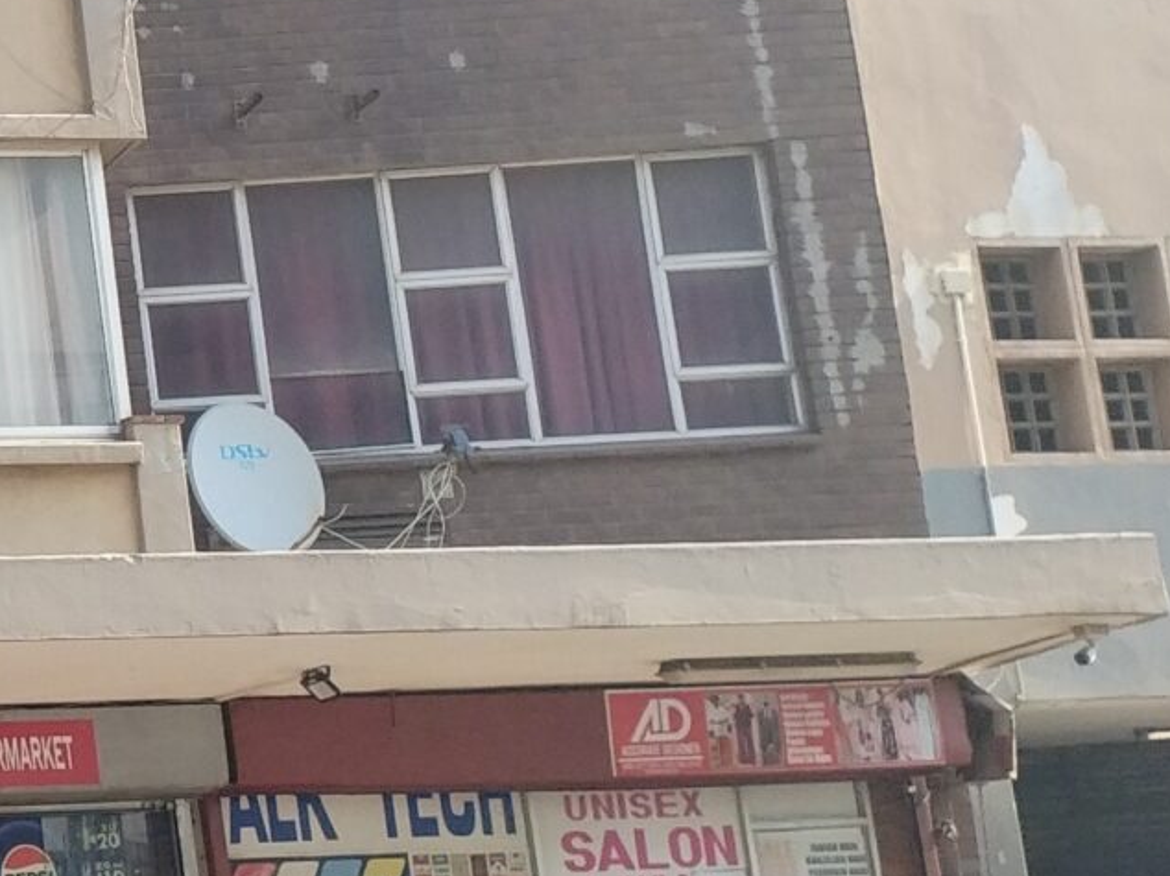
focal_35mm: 105
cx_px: -963
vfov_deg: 14.0
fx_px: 3548
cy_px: 208
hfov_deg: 15.8
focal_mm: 4.25
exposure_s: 1/447
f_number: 1.8
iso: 100
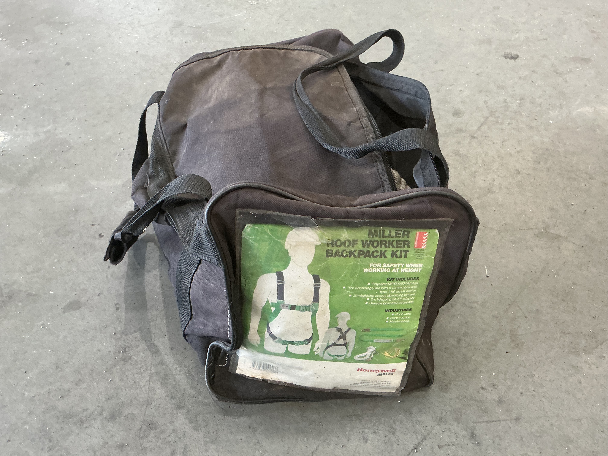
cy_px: 228
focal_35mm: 29
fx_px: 509
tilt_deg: -48.7
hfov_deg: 61.7
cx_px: 304
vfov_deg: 48.2
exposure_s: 1/60
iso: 125
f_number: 1.8
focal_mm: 3
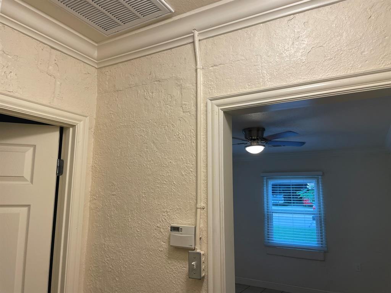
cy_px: 146
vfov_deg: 53.1
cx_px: 196
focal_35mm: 26
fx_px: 294
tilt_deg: +9.9
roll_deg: -0.2
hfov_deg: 67.3
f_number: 1.6
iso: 80
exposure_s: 1/60
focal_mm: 4.2
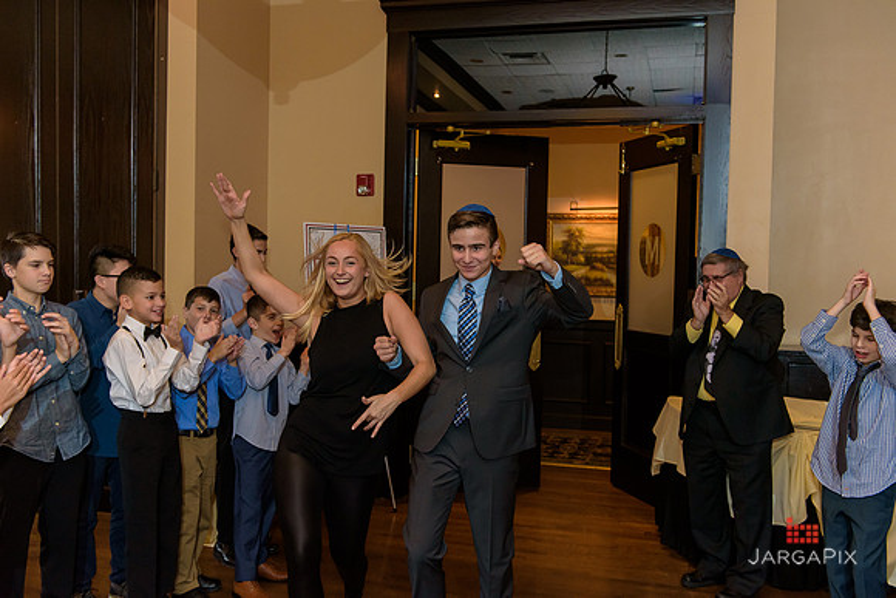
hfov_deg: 54.4
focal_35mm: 35
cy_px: 299
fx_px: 871
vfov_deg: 37.9
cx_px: 448
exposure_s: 1/125
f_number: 3.2
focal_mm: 35
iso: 1600
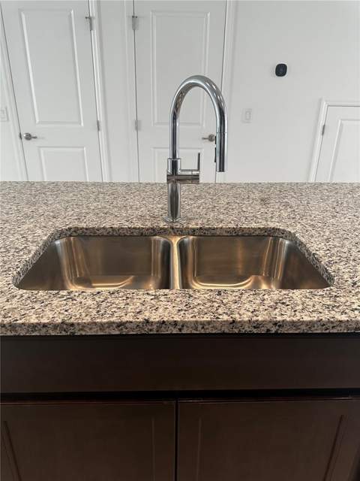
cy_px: 240
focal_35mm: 24
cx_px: 180
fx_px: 333
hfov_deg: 56.8
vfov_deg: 71.6
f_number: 1.78
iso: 125
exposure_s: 1/120
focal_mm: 6.86
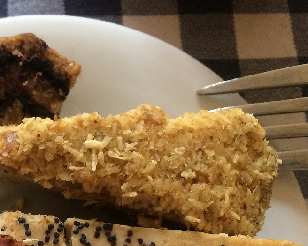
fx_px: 629
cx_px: -37
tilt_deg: -78.7
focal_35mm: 69
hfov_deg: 25.4
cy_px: 271
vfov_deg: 21.1
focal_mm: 4.15
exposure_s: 1/33
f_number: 2.2
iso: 125
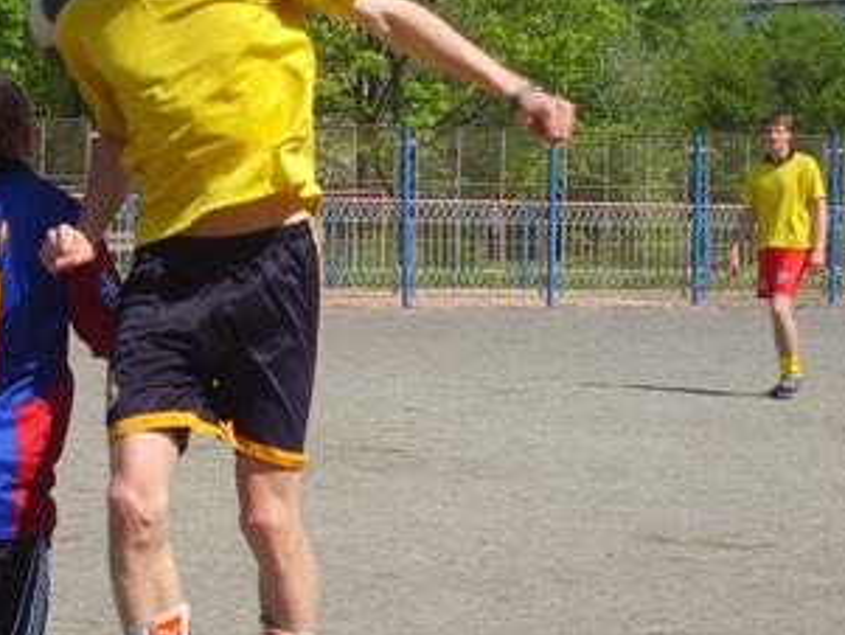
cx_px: 303
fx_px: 3272
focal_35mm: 134
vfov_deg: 11.1
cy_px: 334
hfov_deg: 14.7
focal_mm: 12
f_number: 3.9
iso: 50
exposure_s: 1/500
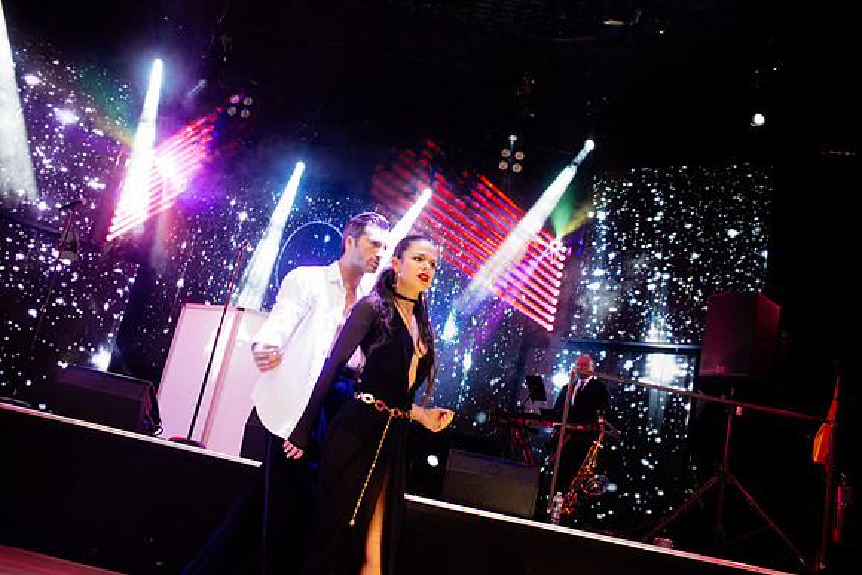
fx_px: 838
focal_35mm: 35
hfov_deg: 54.4
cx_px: 431
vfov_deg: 37.9
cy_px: 288
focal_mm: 35
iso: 2500
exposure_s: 1/200
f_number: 3.2
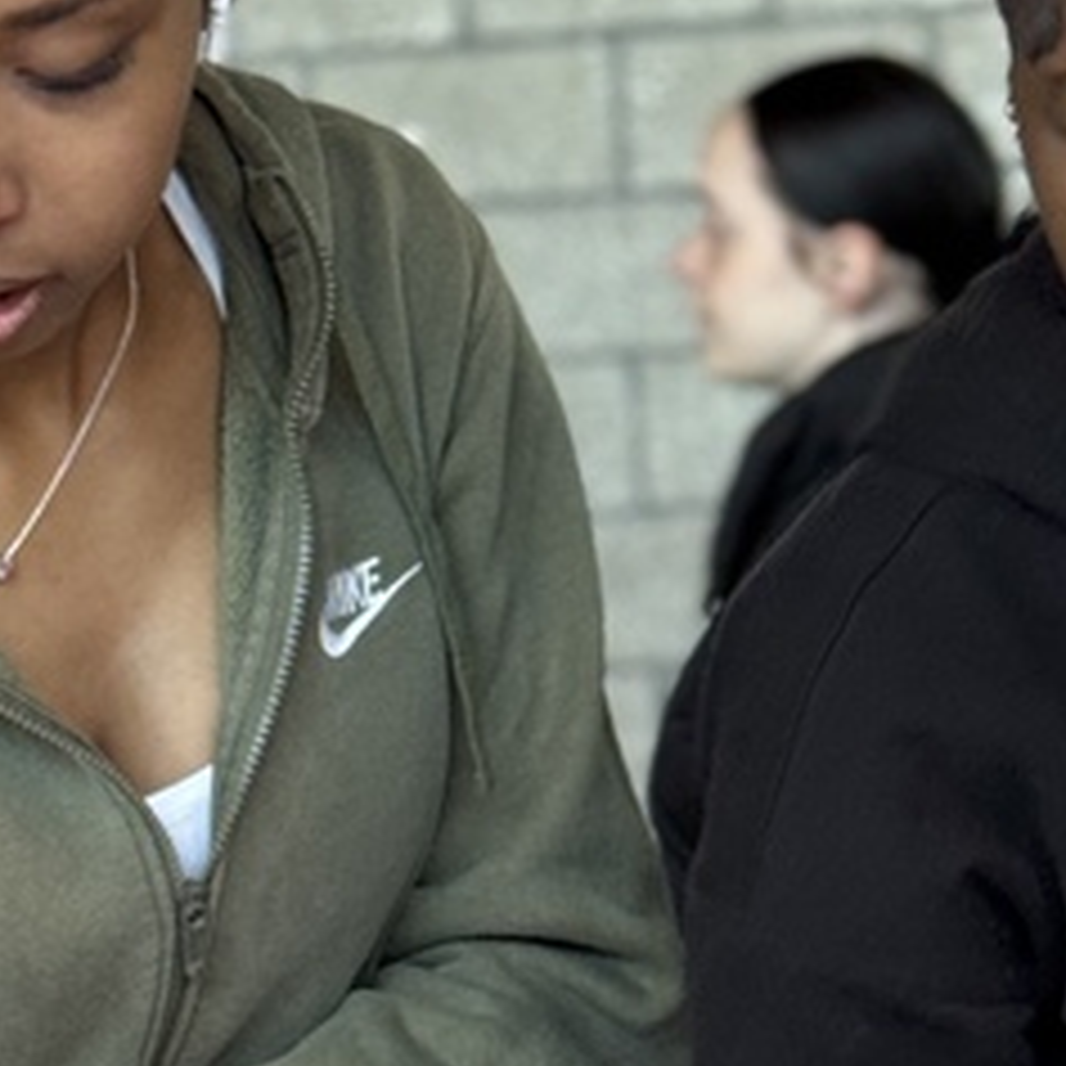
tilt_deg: -7.6
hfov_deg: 9.6
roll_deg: +0.9
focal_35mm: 183
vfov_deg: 9.4
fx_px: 6376
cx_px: 567
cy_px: 1462
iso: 100
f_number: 1.78
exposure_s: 1/60
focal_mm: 6.76
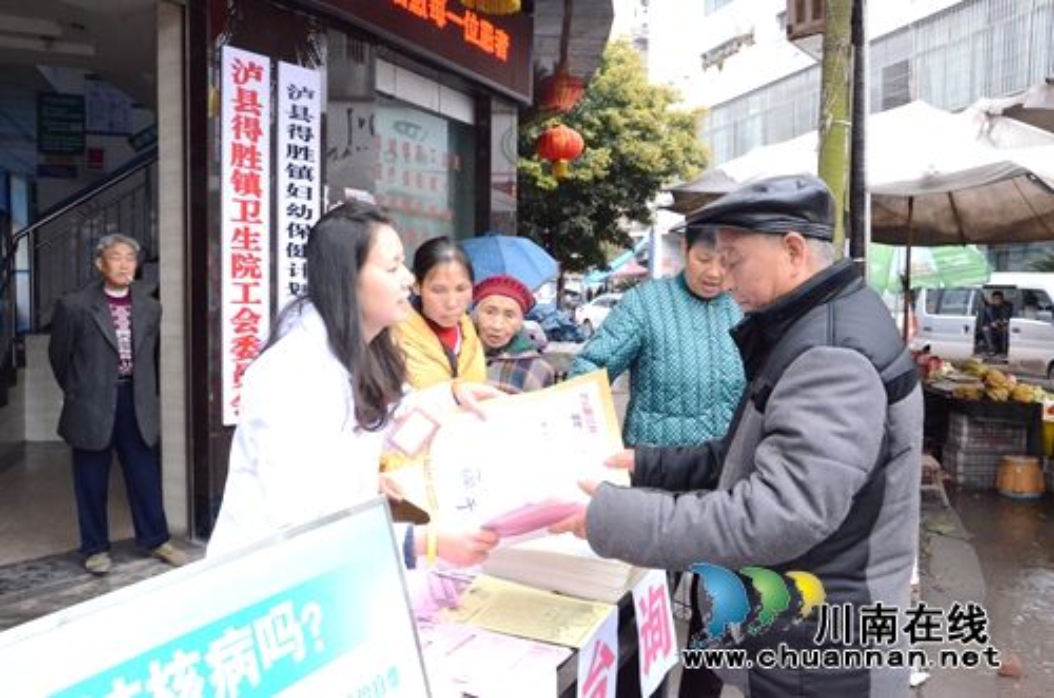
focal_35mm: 32
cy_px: 349
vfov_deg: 41.5
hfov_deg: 59.6
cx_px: 527
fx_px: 920
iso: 5000
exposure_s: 1/200
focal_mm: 21
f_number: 14
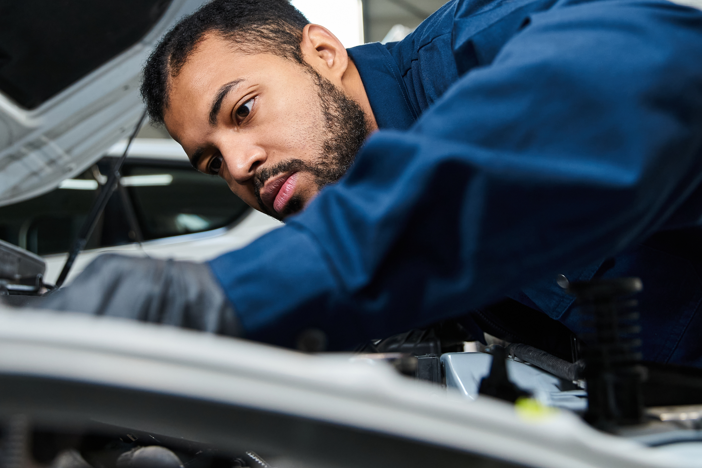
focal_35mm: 45
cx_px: 305
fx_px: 877
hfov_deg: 43.5
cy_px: 131
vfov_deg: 29.5
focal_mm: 28
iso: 1000
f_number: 2.8
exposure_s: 1/400
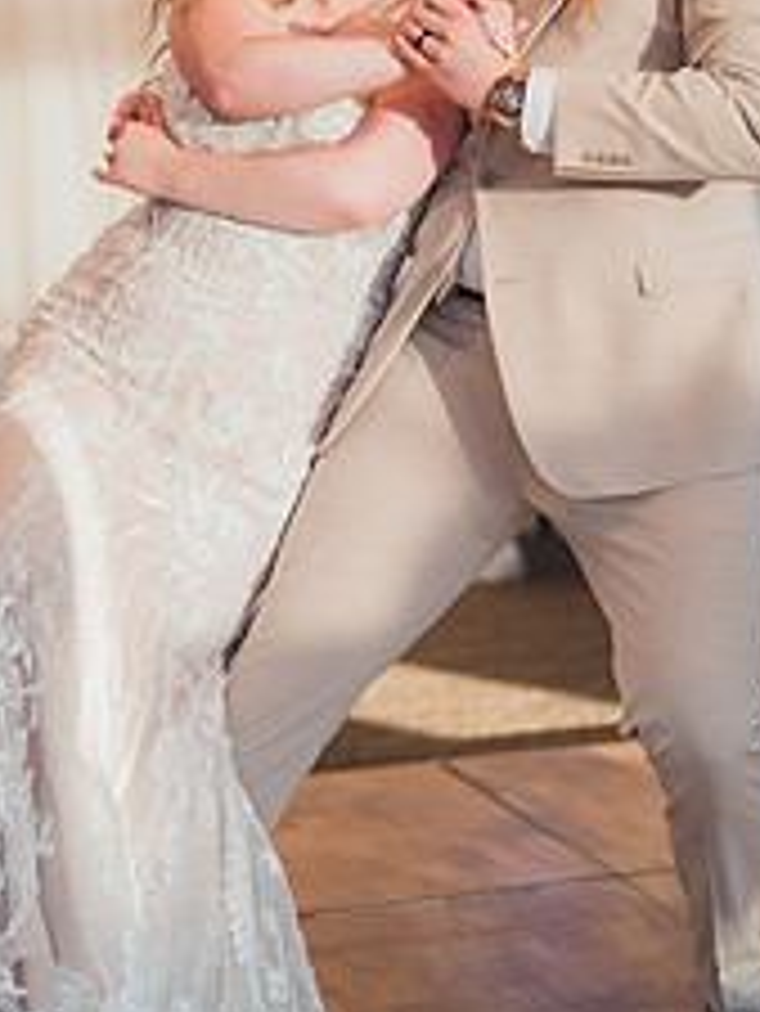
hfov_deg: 15.4
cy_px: 324
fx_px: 2808
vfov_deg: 20.3
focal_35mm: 96
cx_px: 342
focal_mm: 50
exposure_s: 1/1600
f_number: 1.4
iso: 1250
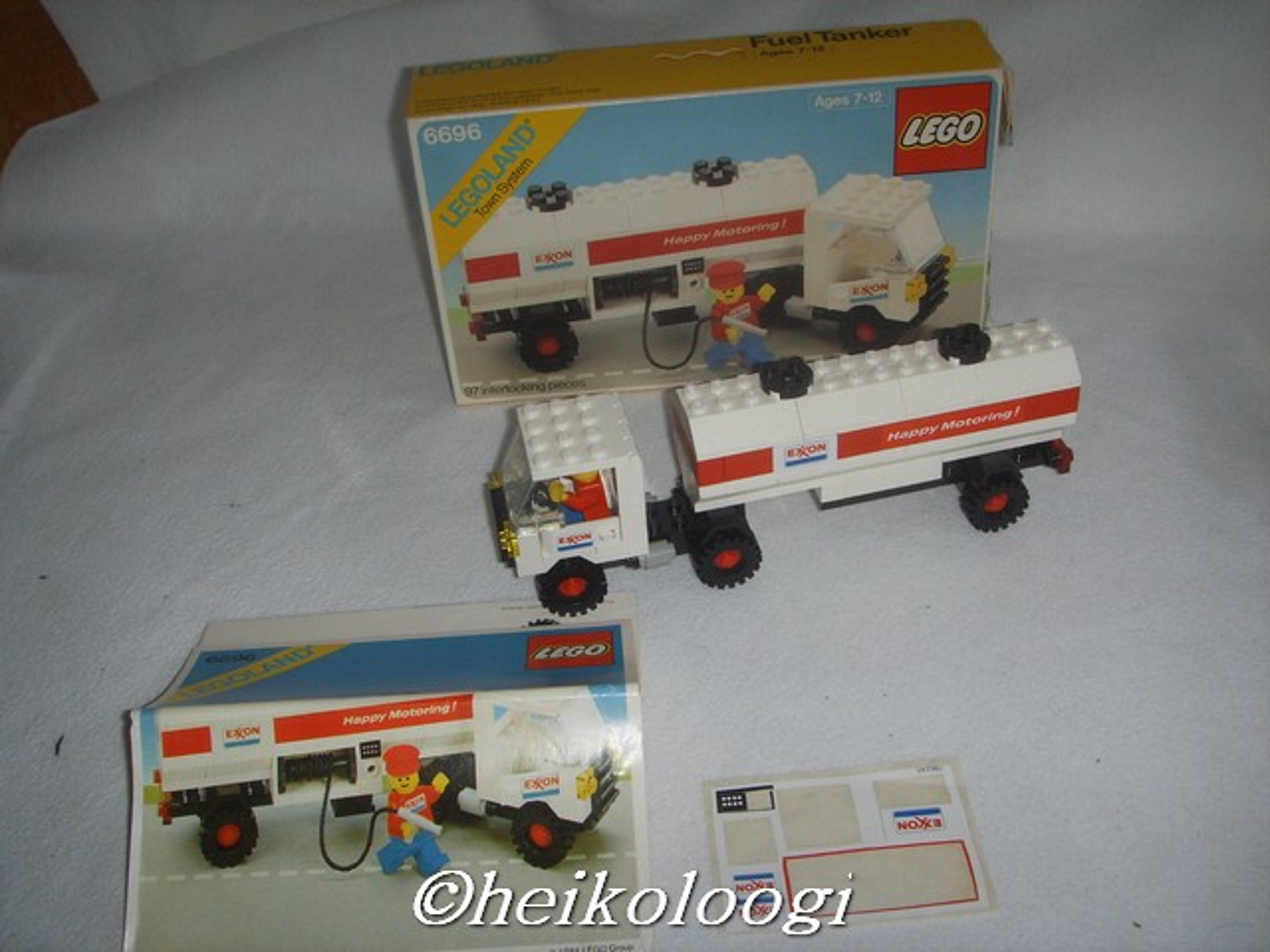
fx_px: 1431
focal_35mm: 39
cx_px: 635
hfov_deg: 47.9
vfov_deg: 36.8
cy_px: 476
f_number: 3.5
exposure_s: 1/45
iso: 100
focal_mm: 6.6
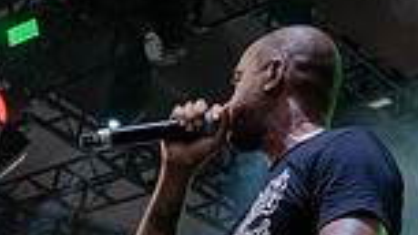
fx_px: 1507
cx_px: 519
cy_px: 169
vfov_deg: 8.9
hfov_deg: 15.2
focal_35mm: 136
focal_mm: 29
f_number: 4
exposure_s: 1/500
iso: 2000
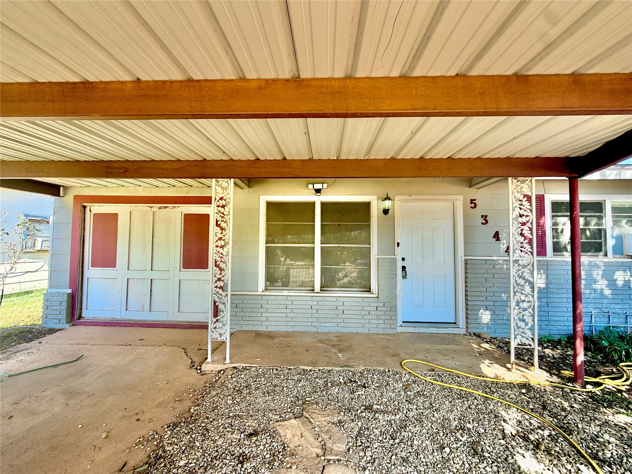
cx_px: 316
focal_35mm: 14
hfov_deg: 102.1
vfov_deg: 85.7
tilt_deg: +2.3
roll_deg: +0.1
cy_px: 237
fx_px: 256
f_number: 2.2
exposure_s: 1/121
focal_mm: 2.22
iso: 64
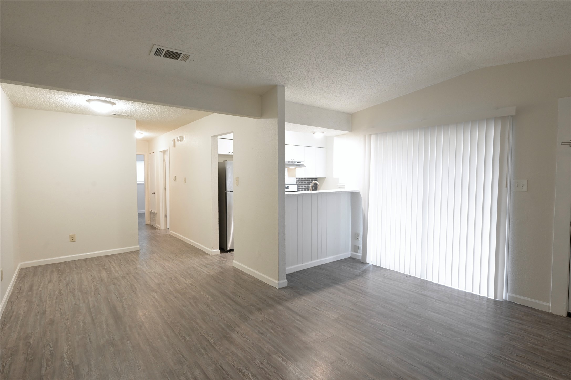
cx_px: 286
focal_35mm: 18
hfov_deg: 90.0
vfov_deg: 67.3
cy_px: 190
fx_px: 285
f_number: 8
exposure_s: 1/20
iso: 3200
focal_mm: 18
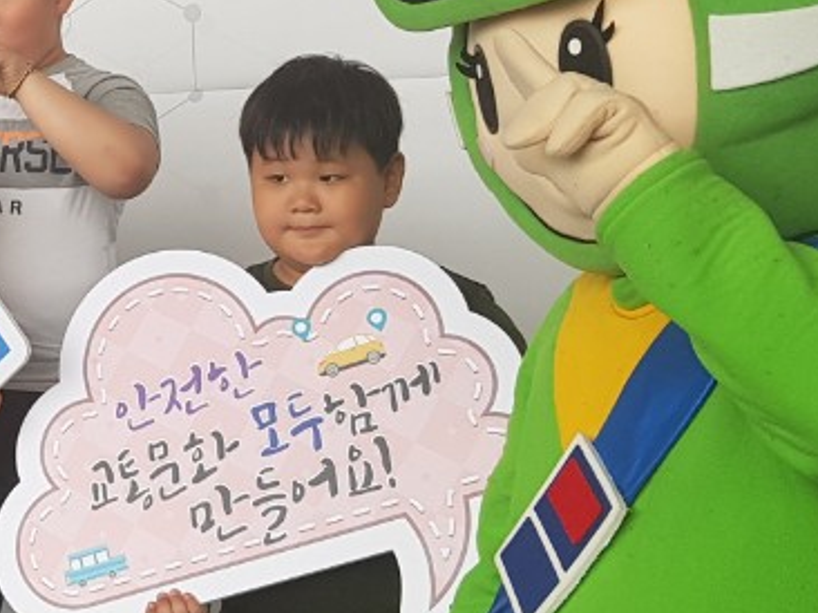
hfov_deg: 19.7
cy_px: 154
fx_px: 2149
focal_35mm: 91
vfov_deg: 16.1
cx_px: -277
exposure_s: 1/120
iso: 50
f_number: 1.7
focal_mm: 4.3
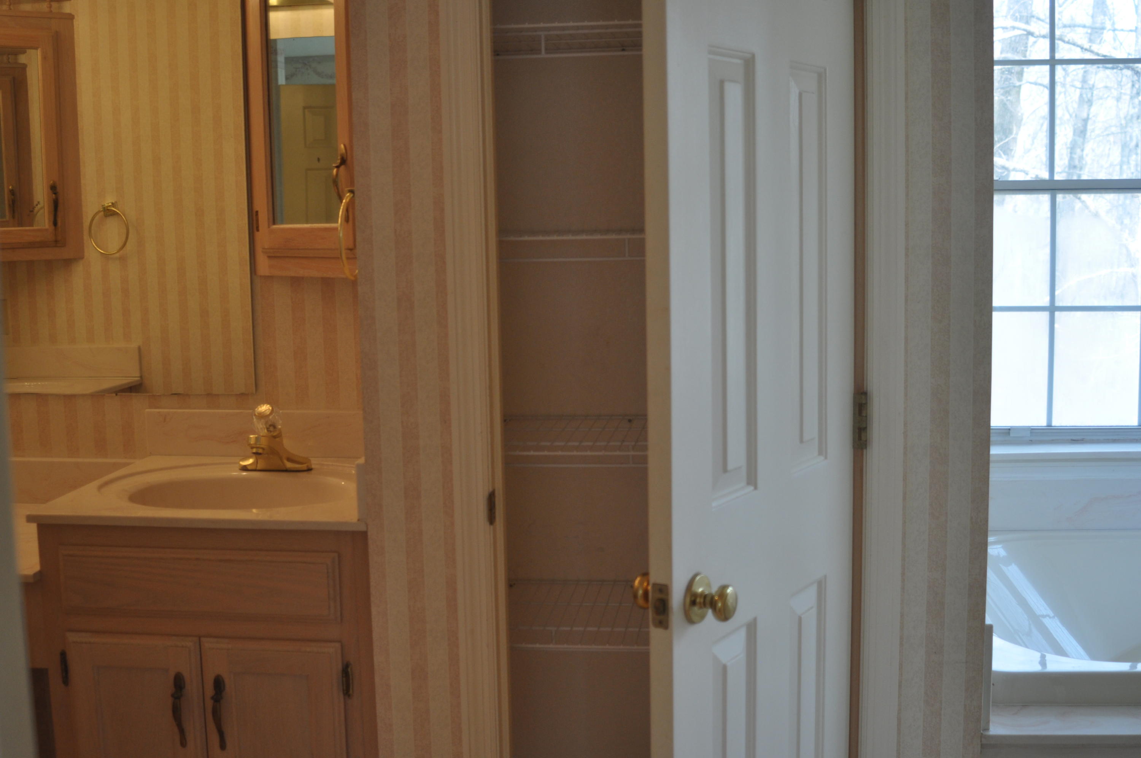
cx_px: 570
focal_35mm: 42
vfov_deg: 31.8
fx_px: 1329
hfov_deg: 46.5
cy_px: 379
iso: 400
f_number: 3.5
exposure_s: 1/160
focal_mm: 28
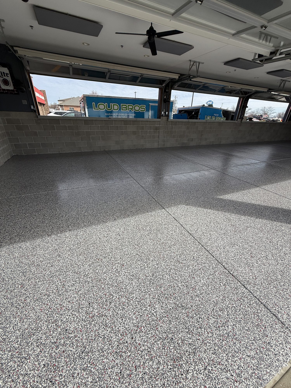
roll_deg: -2.5
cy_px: 194
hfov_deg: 85.7
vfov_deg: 102.1
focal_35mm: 14
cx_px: 146
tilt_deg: -26.2
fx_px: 157
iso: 50
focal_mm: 2.22
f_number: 2.2
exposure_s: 1/1656
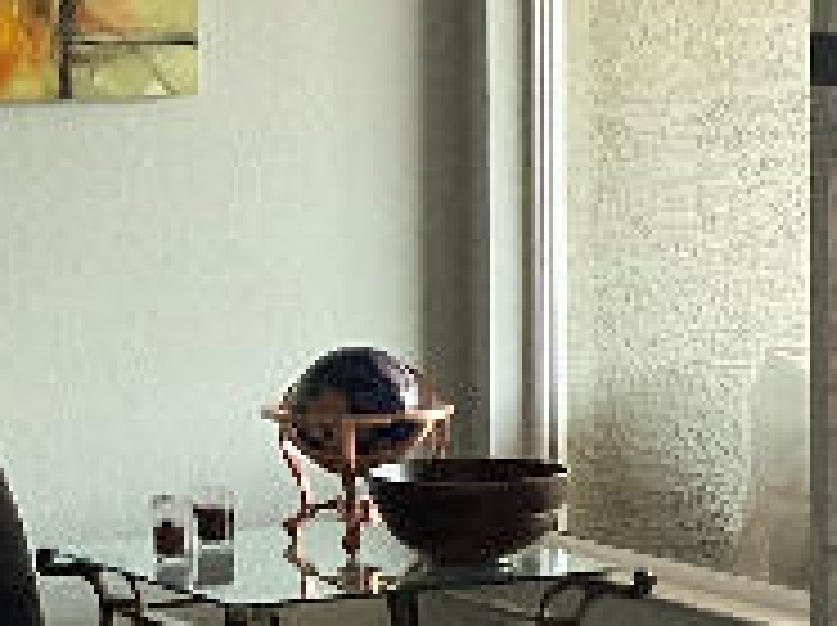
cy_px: 419
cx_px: 266
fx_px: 3864
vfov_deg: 9.2
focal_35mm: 160
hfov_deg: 12.3
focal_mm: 3
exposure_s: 1/60
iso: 100
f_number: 1.8
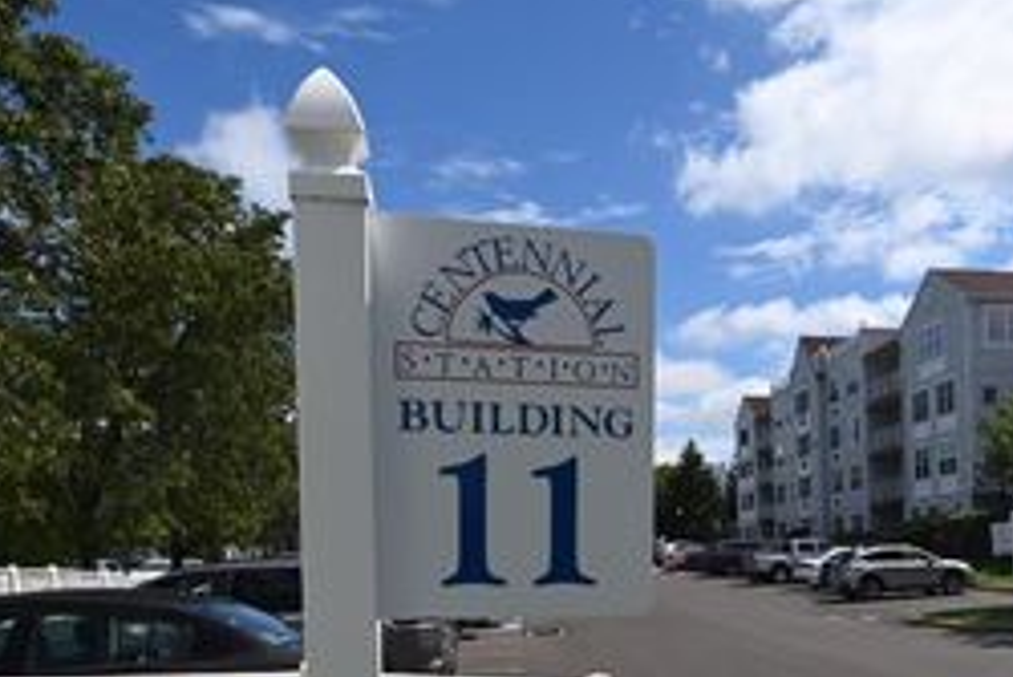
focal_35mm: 36
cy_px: 578
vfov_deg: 35.3
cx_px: 729
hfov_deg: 51.4
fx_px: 1014
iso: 100
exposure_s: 1/500
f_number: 8
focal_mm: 18
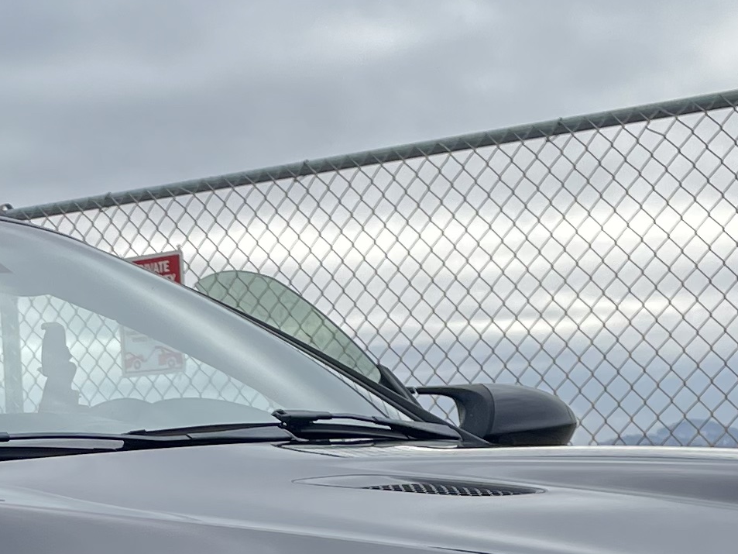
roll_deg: +3.0
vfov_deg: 13.0
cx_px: 19
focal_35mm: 110
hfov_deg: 17.5
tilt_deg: -5.3
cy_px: 705
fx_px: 2345
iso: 32
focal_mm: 4.2
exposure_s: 1/2681
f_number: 1.6
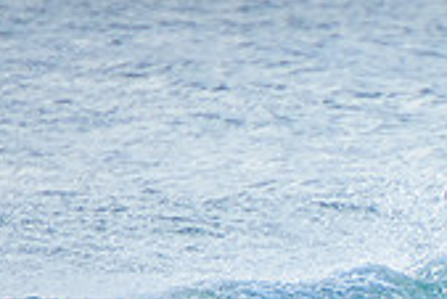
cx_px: 667
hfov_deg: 1.0
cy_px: 385
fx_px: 25600
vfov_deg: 0.7
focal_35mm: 2060
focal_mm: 400
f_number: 5.6
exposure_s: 1/2000
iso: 400
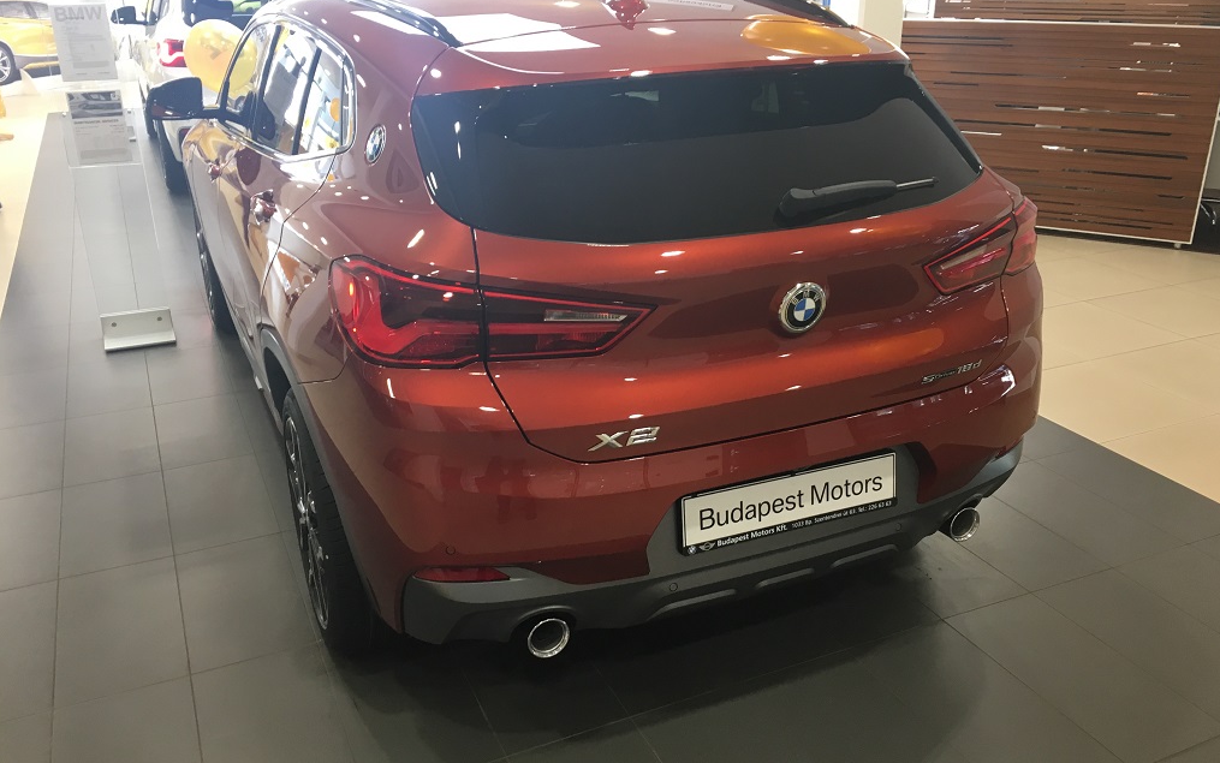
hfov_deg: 61.2
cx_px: 614
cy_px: 398
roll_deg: +0.5
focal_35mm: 31
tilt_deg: -23.7
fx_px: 1031
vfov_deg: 40.6
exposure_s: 1/33
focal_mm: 4.15
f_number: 2.2
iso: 80
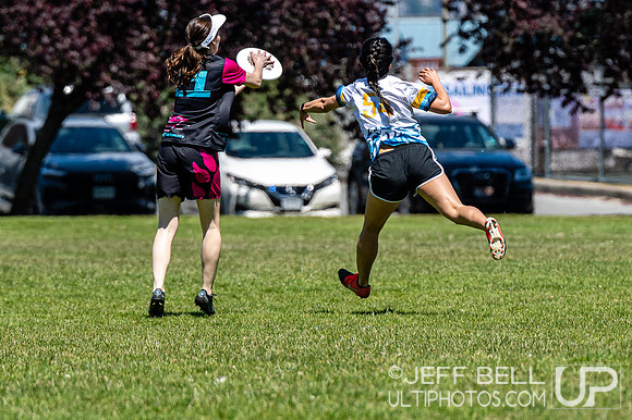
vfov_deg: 2.4
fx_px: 9937
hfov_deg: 3.6
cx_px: 248
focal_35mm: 566
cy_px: 49
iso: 100
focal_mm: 200
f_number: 4
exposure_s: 1/2000
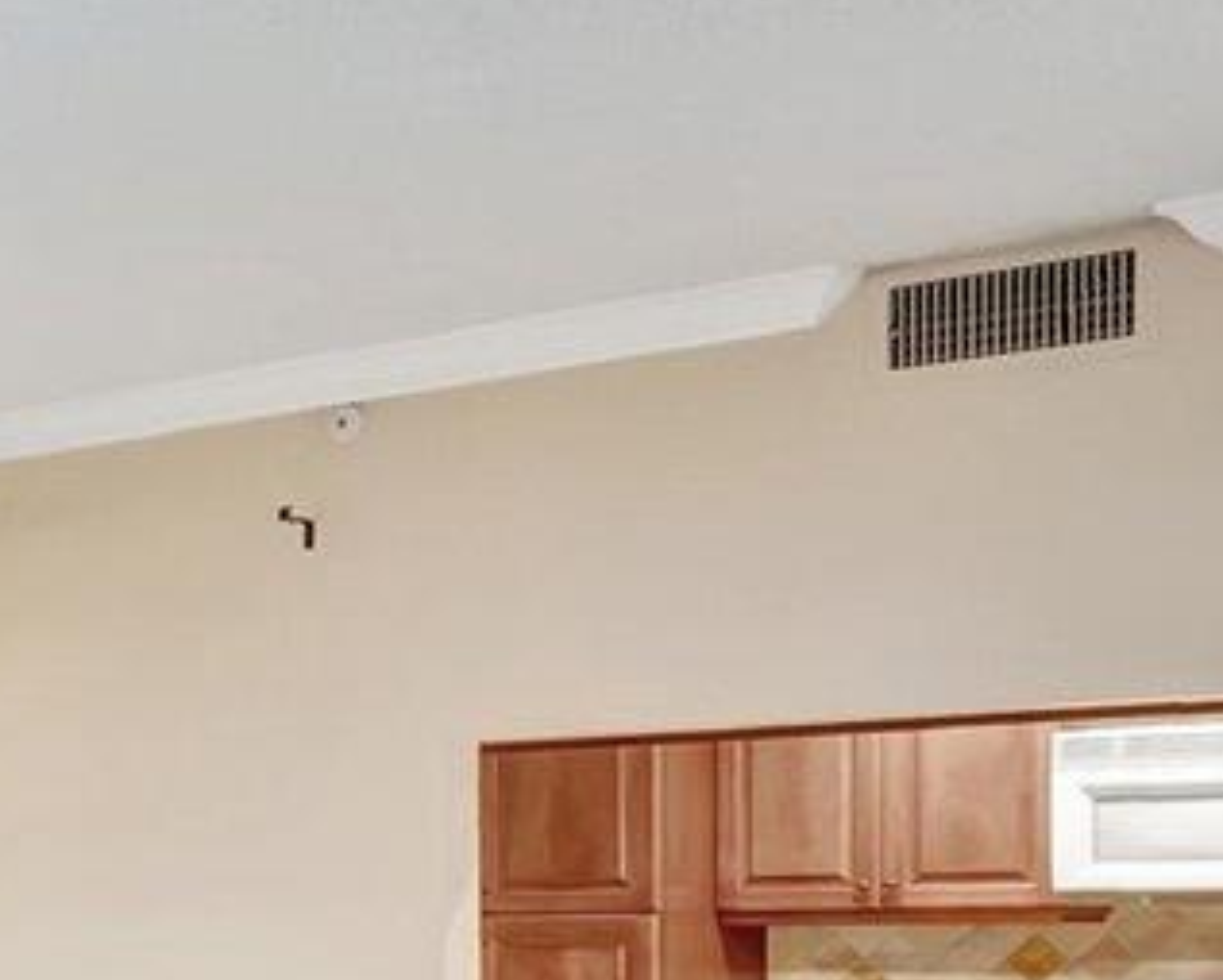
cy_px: 976
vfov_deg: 20.9
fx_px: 2572
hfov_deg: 19.4
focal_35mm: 71
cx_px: -1030
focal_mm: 10
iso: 1000
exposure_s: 1/5
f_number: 8
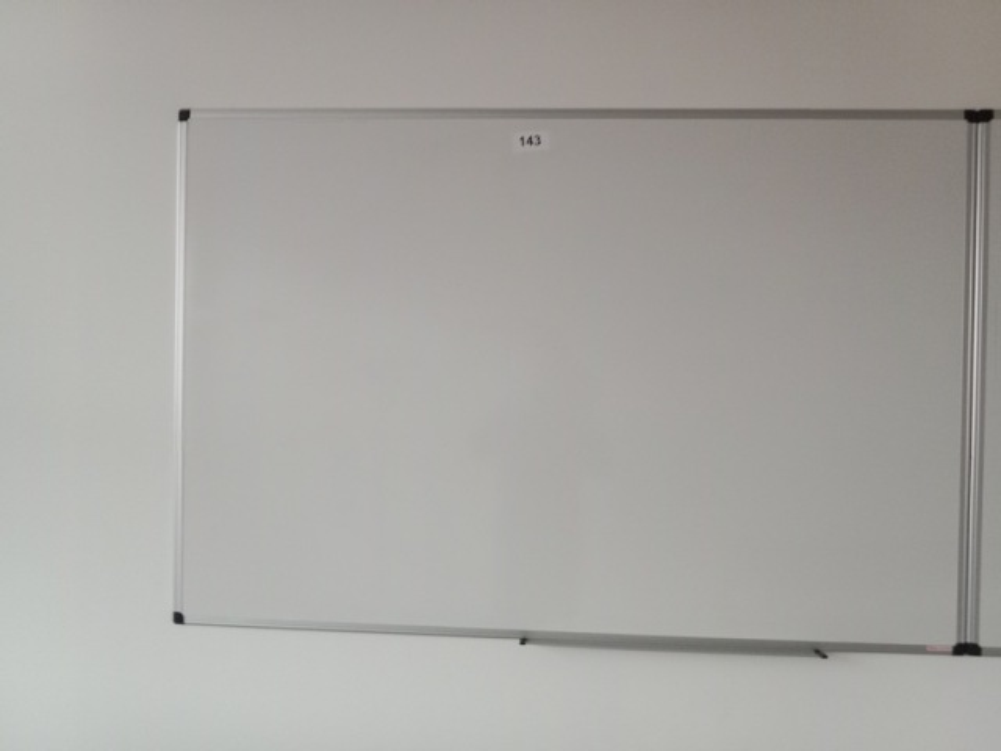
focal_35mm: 27
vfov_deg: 51.4
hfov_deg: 65.3
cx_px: 500
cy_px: 376
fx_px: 781
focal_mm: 3.65
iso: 583
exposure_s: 1/25
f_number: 2.2
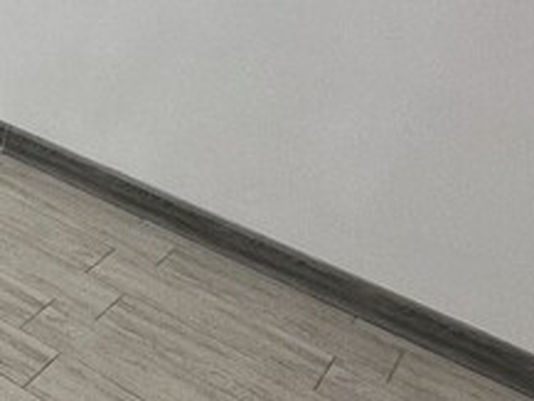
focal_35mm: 66
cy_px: 20
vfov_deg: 21.6
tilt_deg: -21.4
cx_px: -354
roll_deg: -4.7
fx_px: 1019
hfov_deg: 21.9
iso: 100
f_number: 2.2
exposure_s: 1/100
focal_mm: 2.22
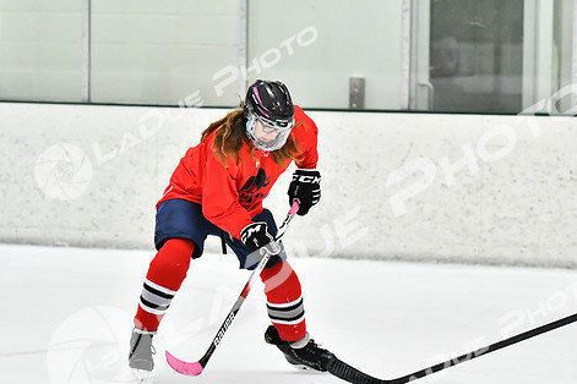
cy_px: 235
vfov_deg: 5.0
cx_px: 319
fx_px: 4439
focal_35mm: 277
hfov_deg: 7.4
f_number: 2.8
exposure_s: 1/1600
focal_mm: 150
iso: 6400
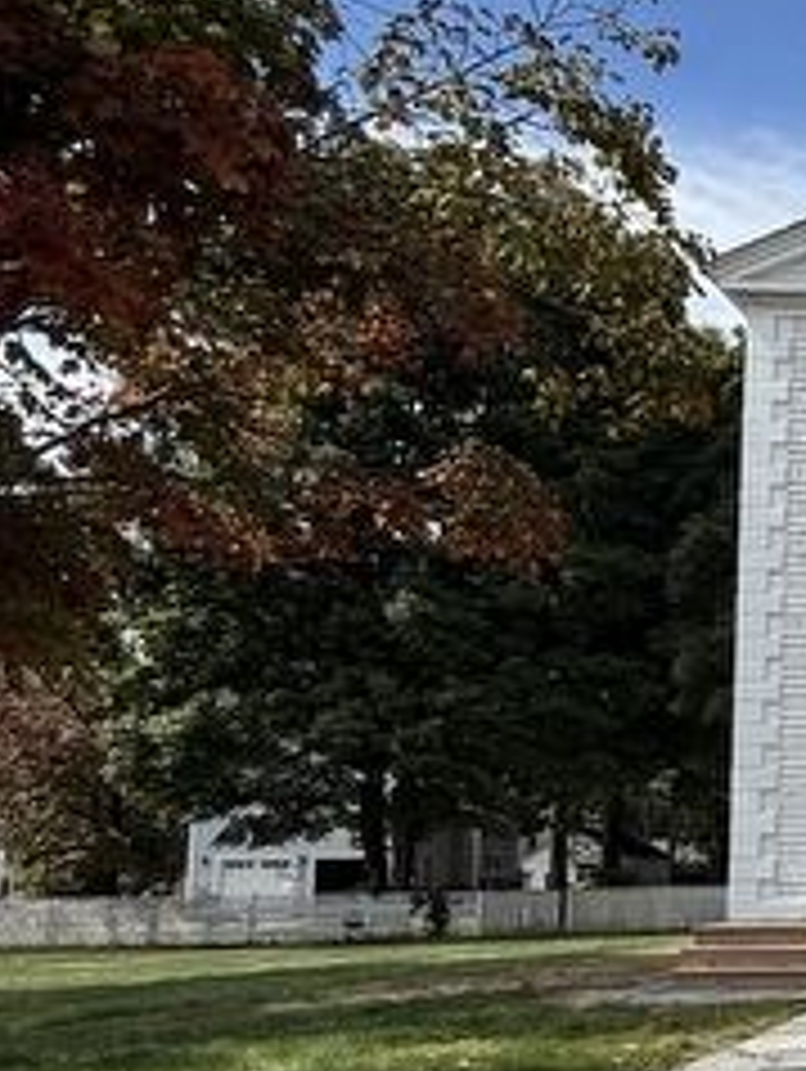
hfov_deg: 22.4
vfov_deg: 39.8
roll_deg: -0.7
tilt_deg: +8.0
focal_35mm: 47
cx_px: 1346
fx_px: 1457
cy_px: 729
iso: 50
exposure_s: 1/2237
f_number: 2.2
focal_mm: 2.22
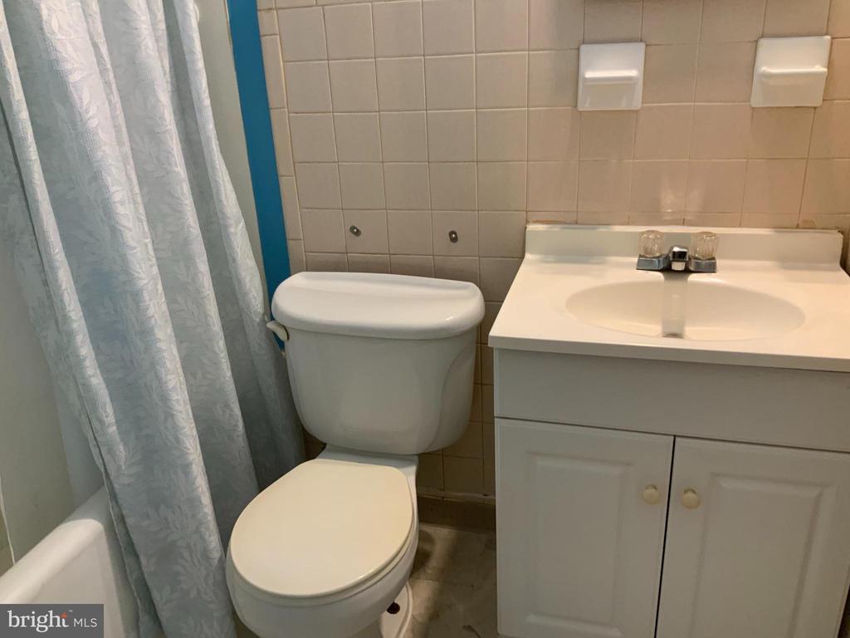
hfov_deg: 61.7
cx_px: 425
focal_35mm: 29
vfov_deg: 48.2
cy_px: 319
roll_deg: +4.0
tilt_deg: -20.4
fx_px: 712
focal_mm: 3
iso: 160
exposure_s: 1/60
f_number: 1.8
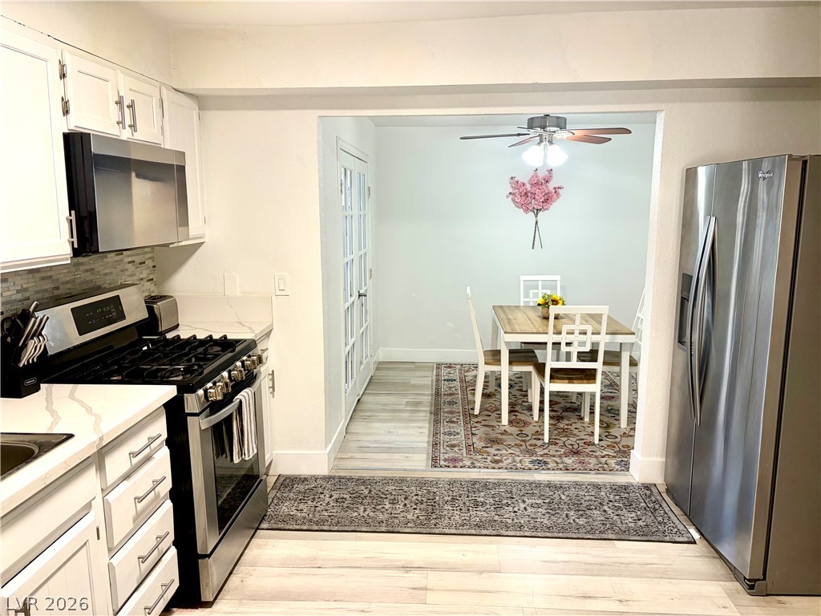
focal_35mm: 26
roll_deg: -0.2
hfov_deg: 67.3
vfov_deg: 53.1
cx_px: 410
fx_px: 617
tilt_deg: -9.0
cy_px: 308
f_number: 1.6
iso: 125
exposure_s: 1/60
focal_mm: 5.96
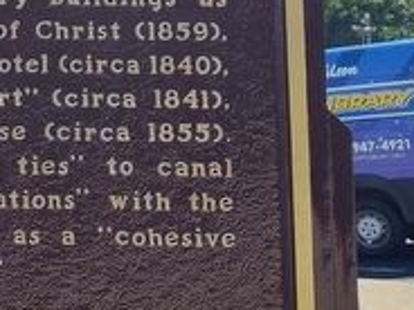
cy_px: -22
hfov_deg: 17.0
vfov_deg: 14.5
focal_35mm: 100
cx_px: -274
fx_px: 1196
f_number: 1.8
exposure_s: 1/1967
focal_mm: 5.56
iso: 100
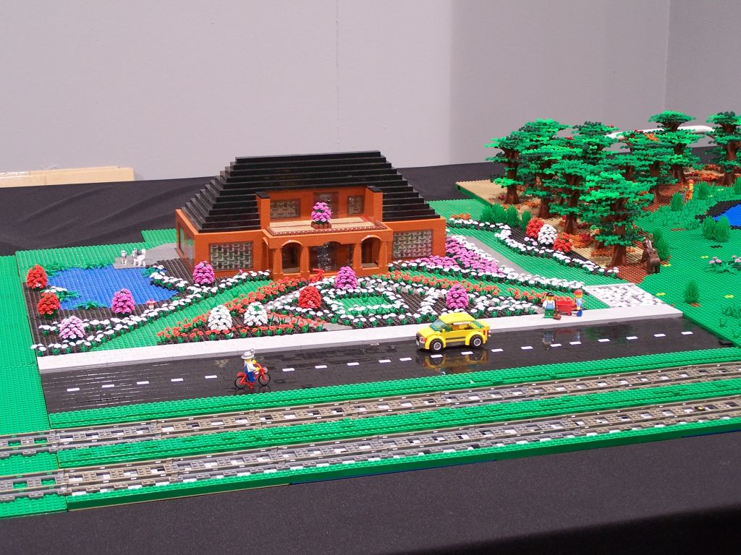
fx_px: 1434
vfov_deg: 21.9
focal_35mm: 67
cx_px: 370
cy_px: 278
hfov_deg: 29.0
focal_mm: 11.1
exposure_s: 1/4
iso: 80
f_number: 3.2
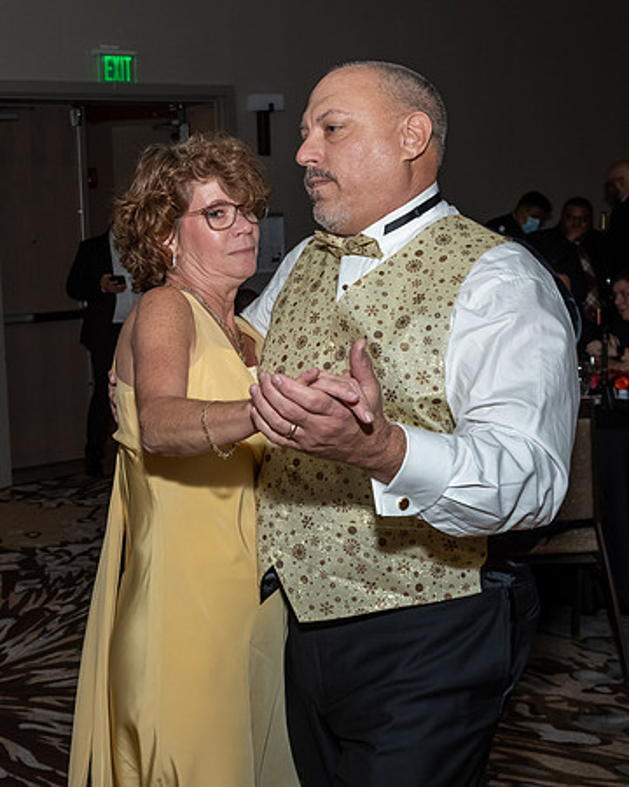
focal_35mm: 55
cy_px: 325
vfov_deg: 34.3
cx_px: 73
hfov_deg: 26.9
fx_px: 1270
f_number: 6.3
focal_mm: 22
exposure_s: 1/250
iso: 500
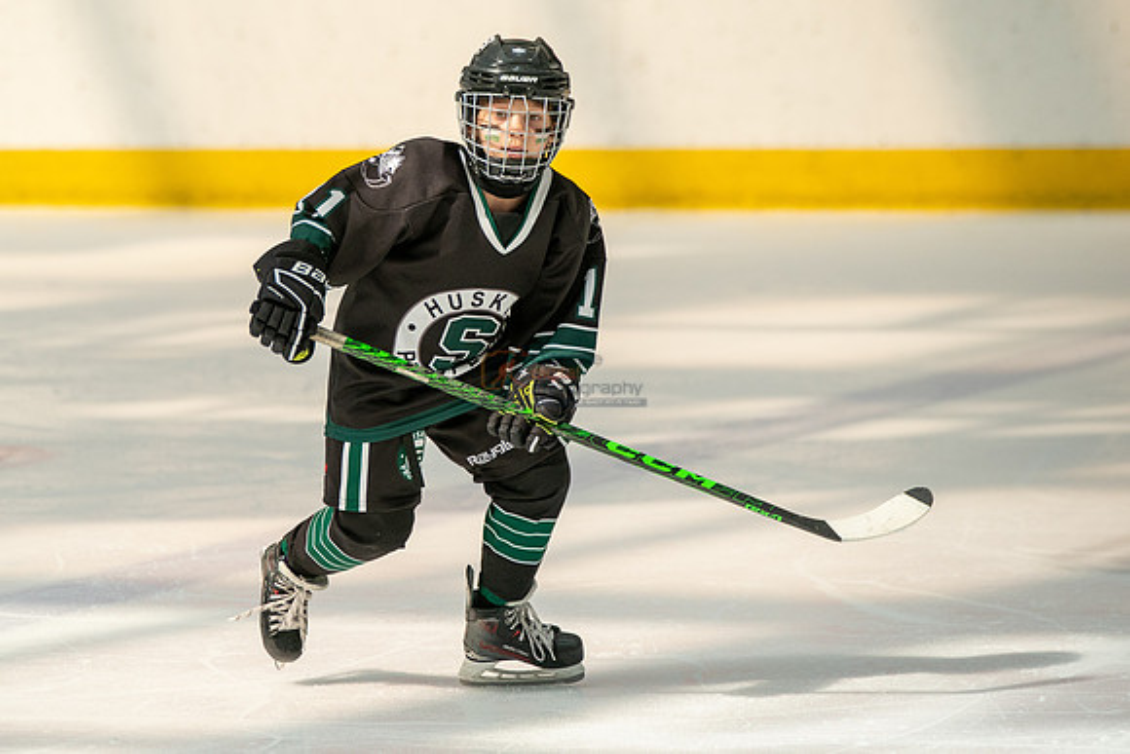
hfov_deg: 6.2
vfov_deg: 4.1
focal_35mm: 334
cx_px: 365
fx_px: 10498
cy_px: 309
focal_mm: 247
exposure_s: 1/5000
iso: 1600
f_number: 3.5
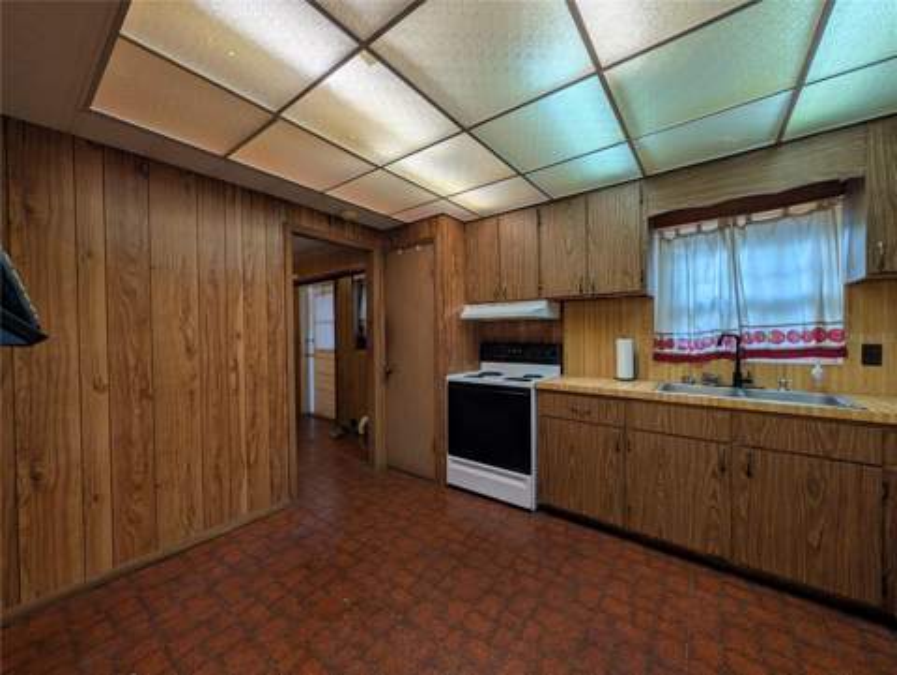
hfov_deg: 110.5
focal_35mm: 12
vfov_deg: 94.6
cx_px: 448
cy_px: 338
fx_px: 311
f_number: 1.7
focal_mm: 2.02
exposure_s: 1/120
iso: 72
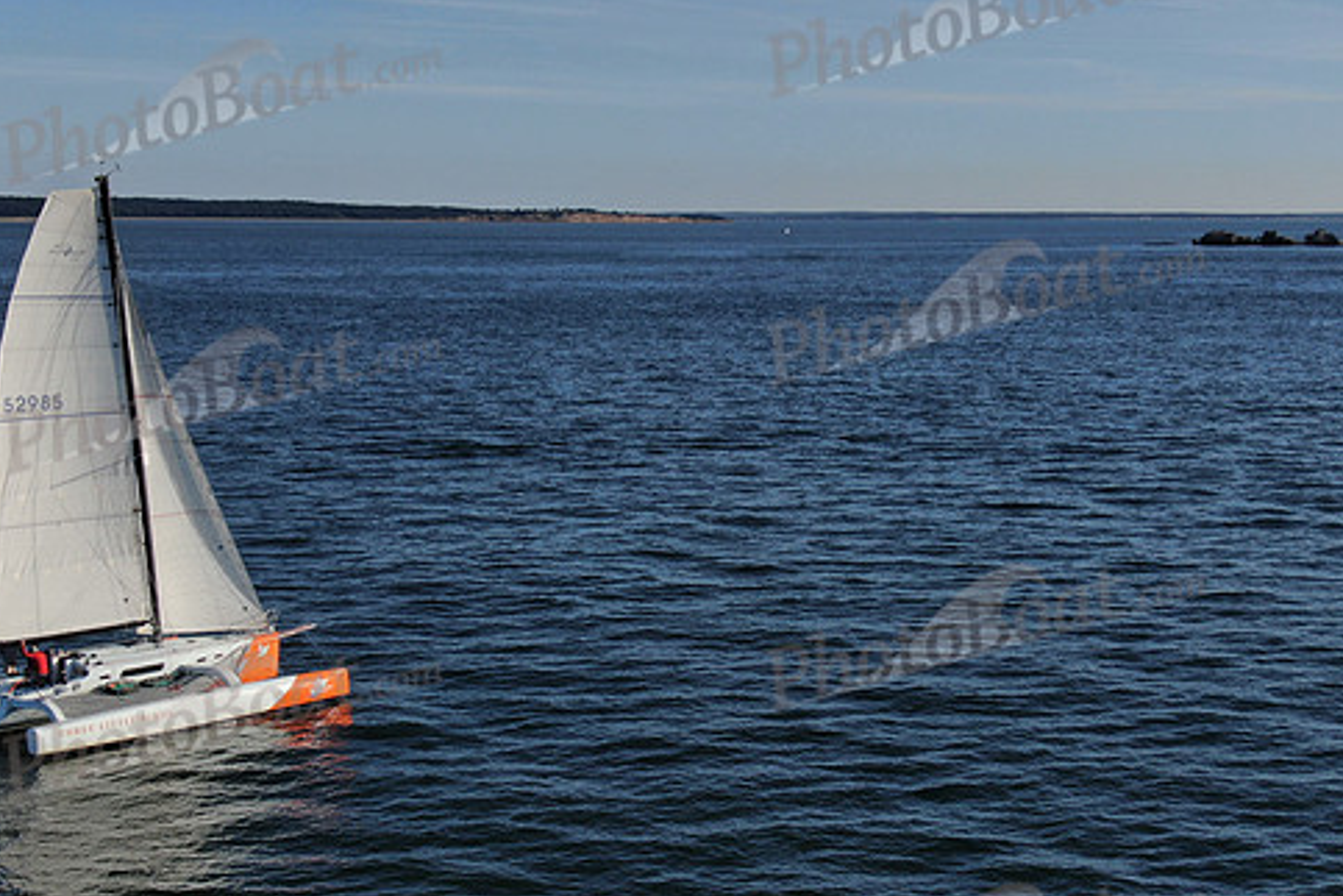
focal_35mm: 60
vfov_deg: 22.6
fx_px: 2238
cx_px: 606
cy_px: 511
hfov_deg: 33.4
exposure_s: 1/1250
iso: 100
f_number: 3.8
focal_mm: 8.6
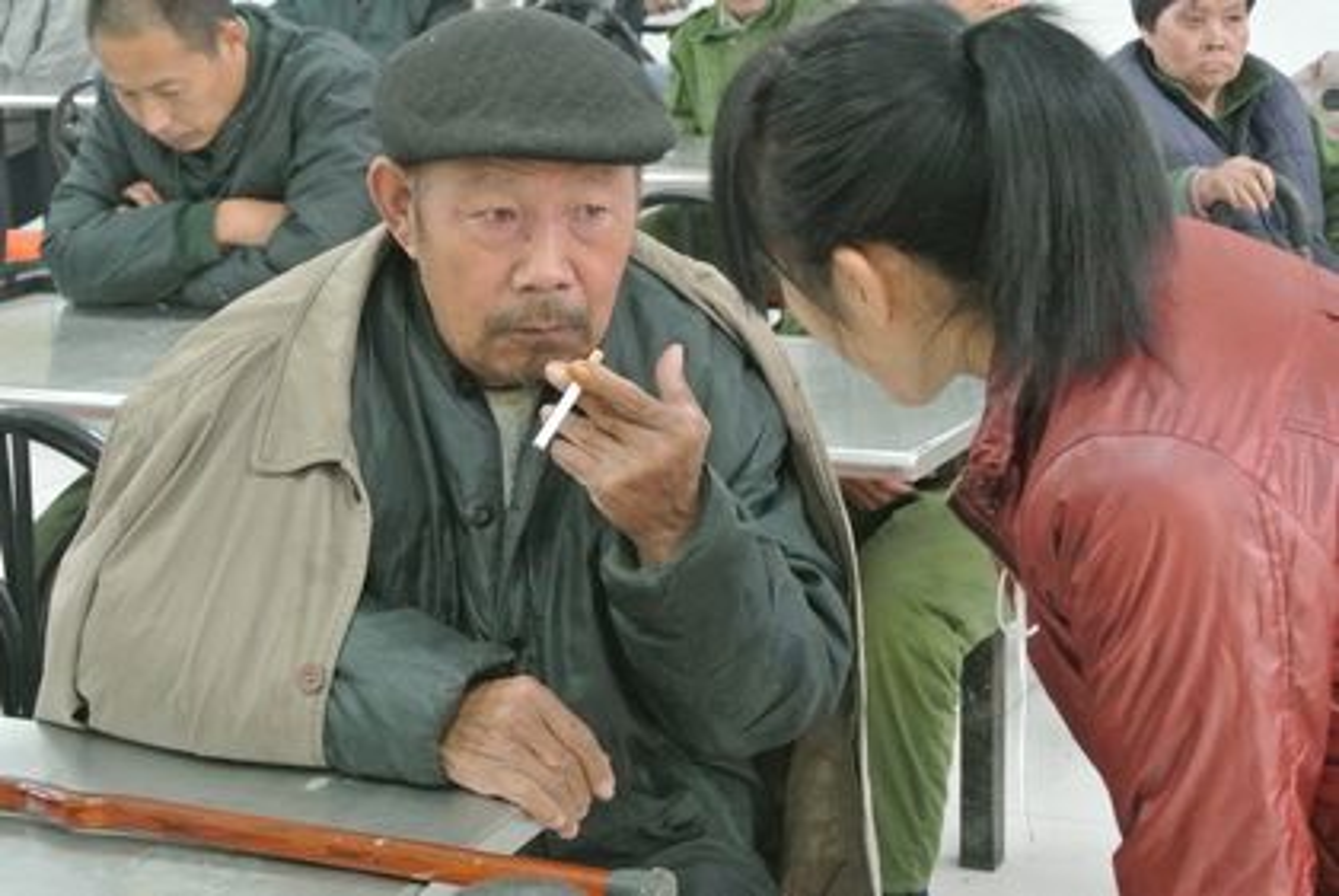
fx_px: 3016
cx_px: 670
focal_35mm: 81
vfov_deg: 16.9
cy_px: 448
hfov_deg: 25.0
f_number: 5.6
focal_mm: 30
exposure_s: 1/10
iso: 3200
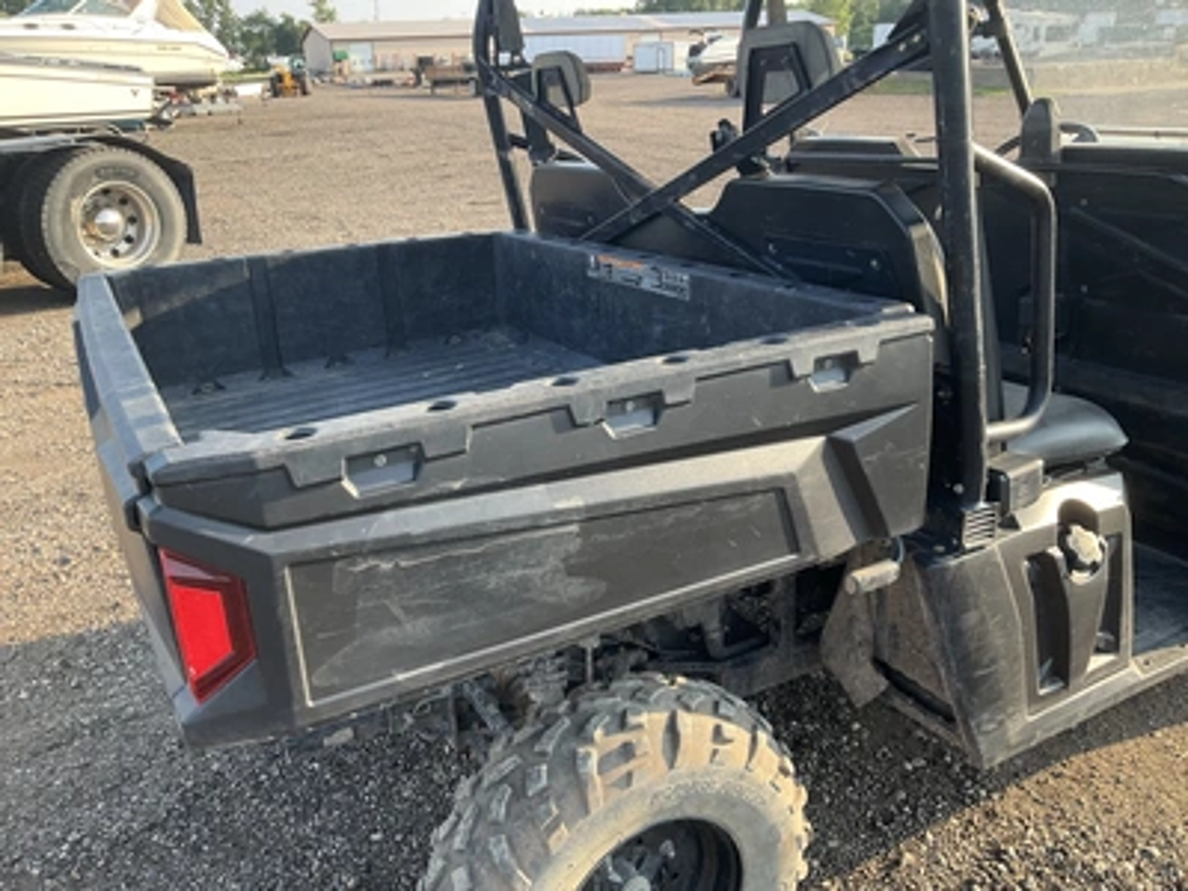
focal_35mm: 29
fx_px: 995
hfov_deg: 61.7
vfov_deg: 48.2
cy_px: 446
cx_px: 594
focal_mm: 3
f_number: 1.8
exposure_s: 1/169
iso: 20
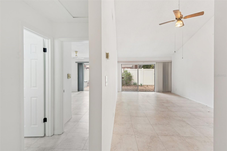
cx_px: 114
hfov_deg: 96.7
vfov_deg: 73.7
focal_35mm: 16
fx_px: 101
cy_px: 76
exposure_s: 1/60
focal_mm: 16
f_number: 8
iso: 400
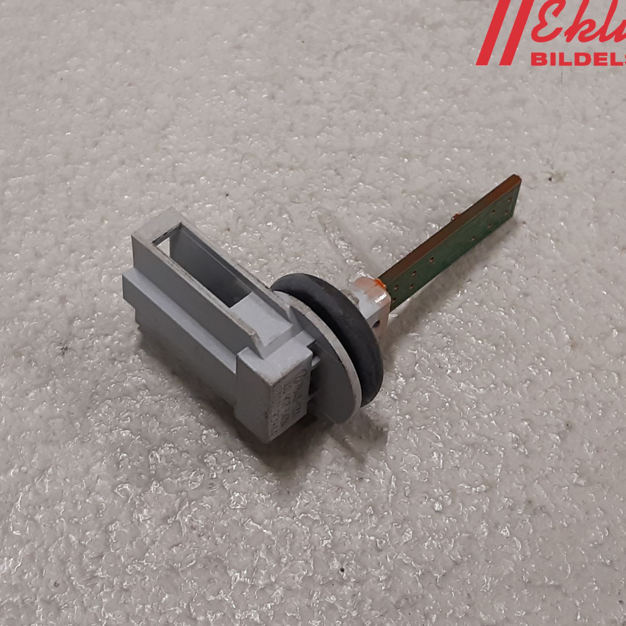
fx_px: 634
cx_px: 306
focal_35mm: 31
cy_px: 313
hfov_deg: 52.5
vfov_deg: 52.5
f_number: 1.7
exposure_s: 1/50
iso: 125
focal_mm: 3.93
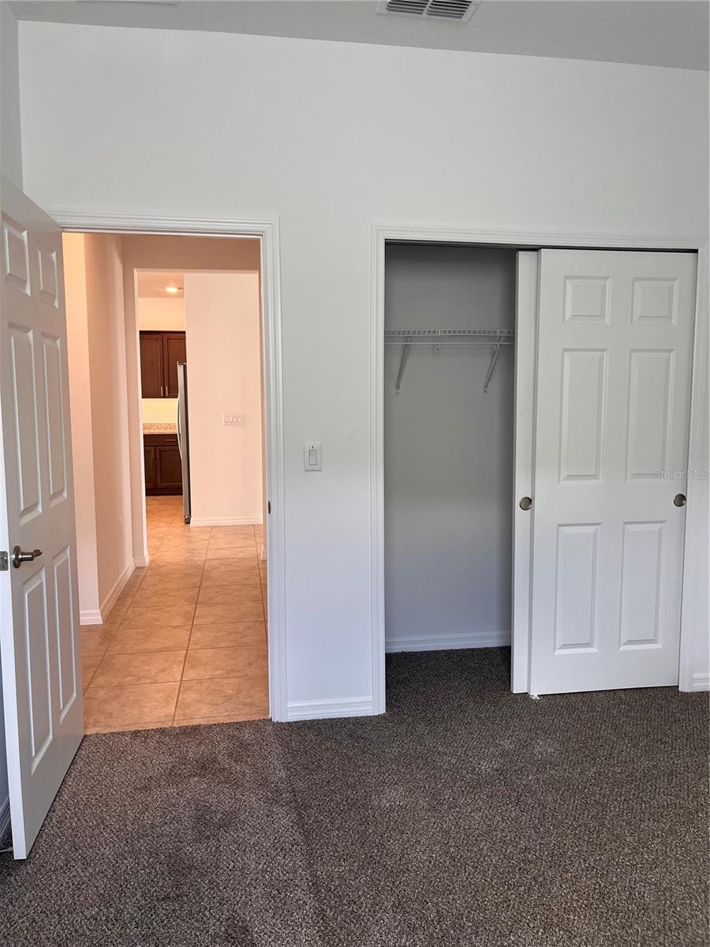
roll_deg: +1.8
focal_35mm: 26
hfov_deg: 53.1
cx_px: 355
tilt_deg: -5.4
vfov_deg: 67.3
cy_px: 474
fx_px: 711
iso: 125
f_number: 1.6
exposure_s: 1/121
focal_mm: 5.1
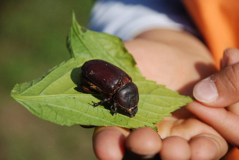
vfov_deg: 9.2
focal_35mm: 150
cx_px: 120
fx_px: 997
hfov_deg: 13.7
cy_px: 80
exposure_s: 1/500
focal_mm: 100
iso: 125
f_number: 5.6
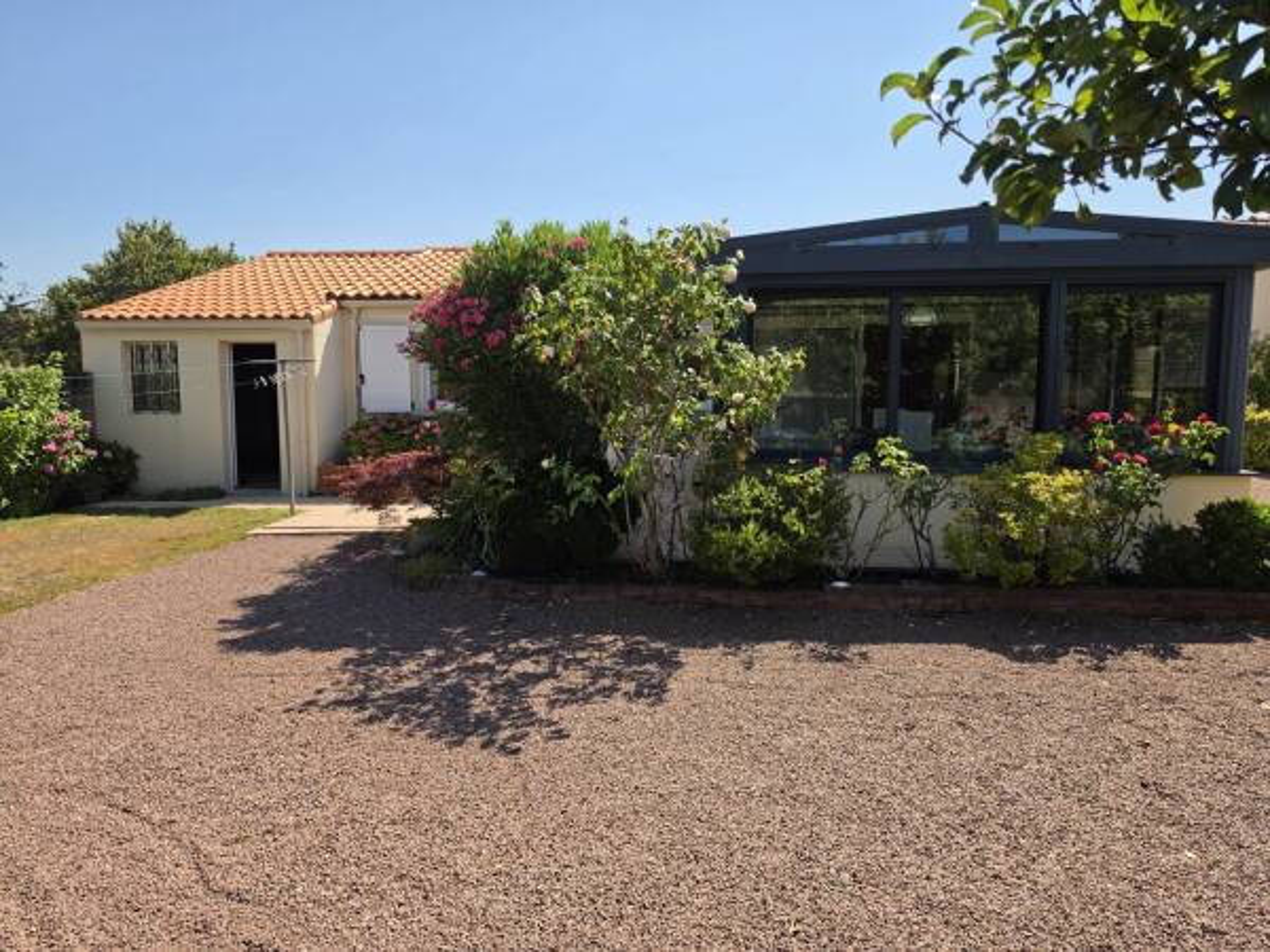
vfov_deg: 58.9
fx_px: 844
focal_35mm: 23
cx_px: 635
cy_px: 476
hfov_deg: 73.9
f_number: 1.4
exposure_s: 1/6352
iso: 64
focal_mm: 6.5
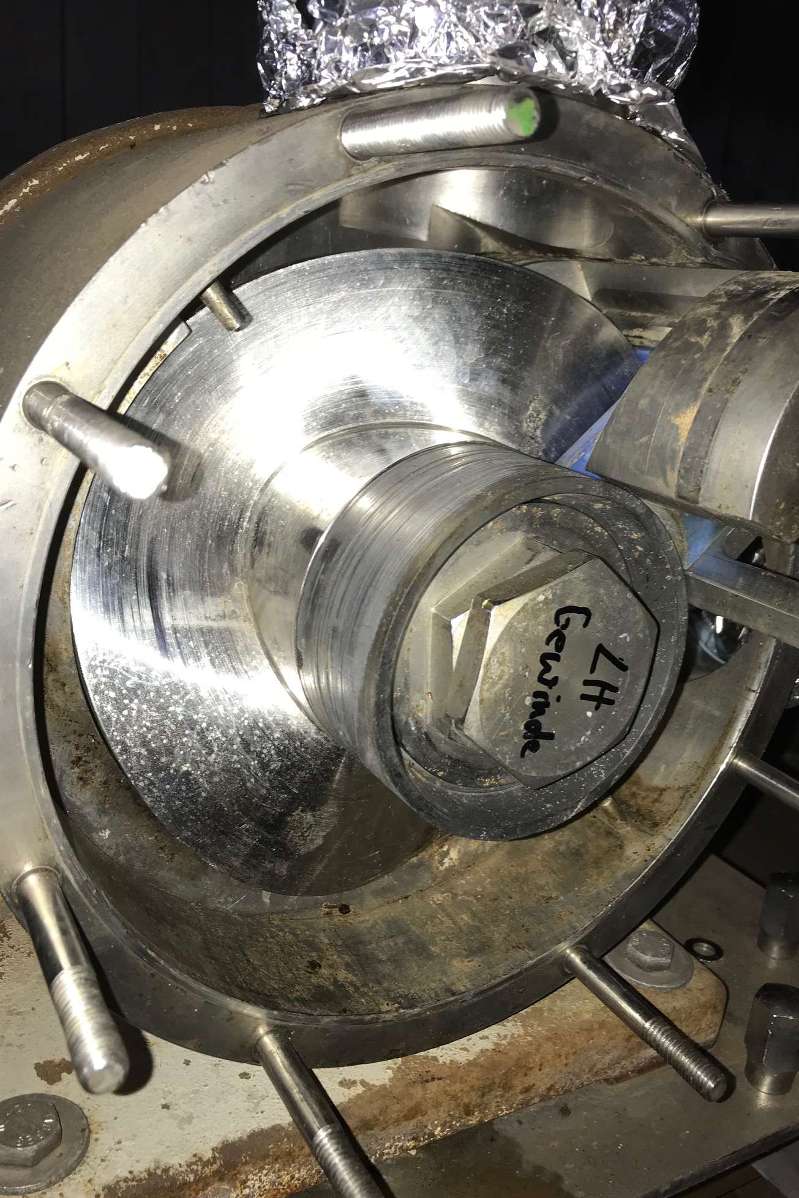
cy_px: 610
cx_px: 448
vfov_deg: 61.9
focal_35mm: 30
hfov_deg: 43.5
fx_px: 998
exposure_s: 1/46
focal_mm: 3.99
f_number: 1.8
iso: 20
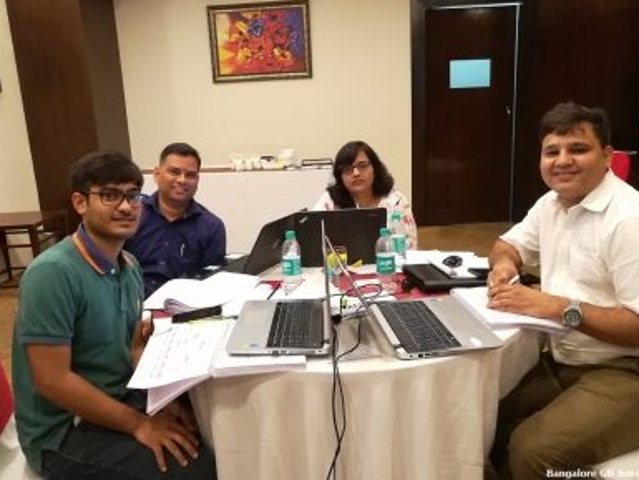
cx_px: 327
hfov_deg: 65.3
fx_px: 499
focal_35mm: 27
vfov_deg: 51.4
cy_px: 233
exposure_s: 1/25
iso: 400
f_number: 2.2
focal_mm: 3.83
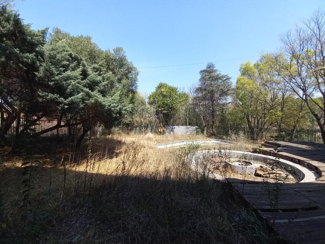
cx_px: 162
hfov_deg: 106.2
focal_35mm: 13
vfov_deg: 89.9
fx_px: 122
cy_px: 122
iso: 40
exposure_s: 1/455
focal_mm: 1.42
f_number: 2.2
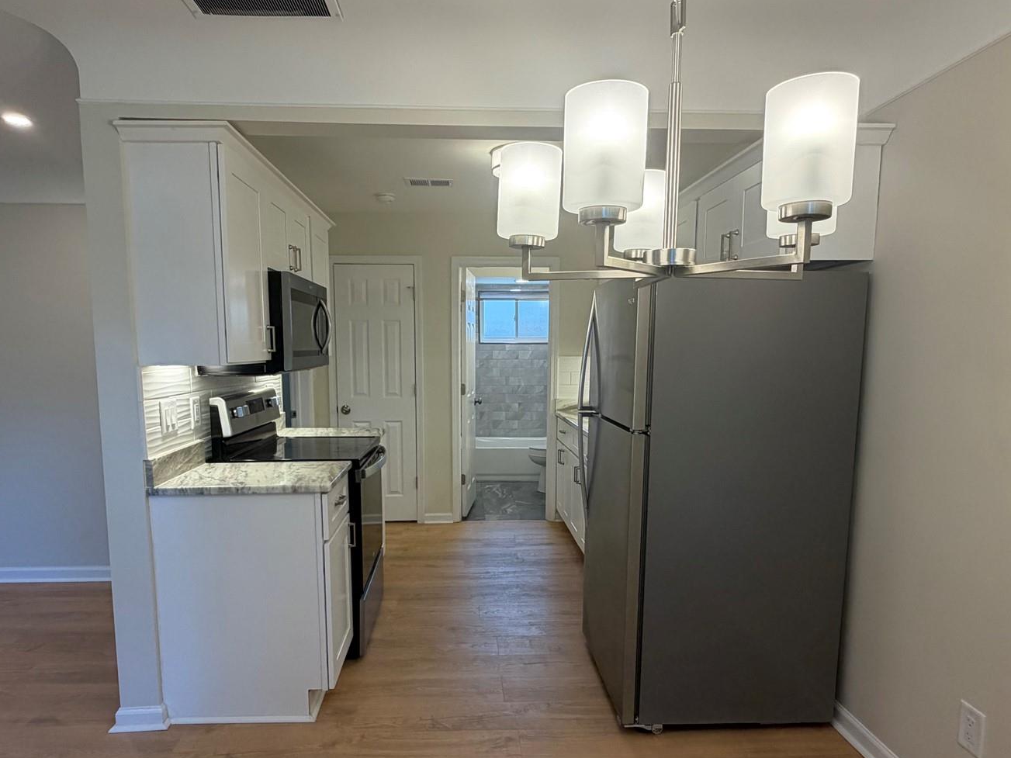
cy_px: 419
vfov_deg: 60.9
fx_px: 642
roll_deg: +0.7
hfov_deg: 76.4
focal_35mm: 22
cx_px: 490
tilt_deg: -6.3
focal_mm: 2.22
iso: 125
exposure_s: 1/120
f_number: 2.2
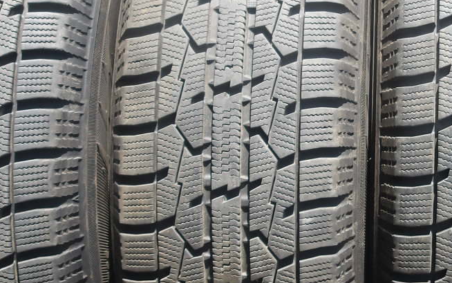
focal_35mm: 70
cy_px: 142
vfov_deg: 18.6
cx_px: 371
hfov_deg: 28.6
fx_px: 862
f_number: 3
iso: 100
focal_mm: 4.9
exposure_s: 1/323
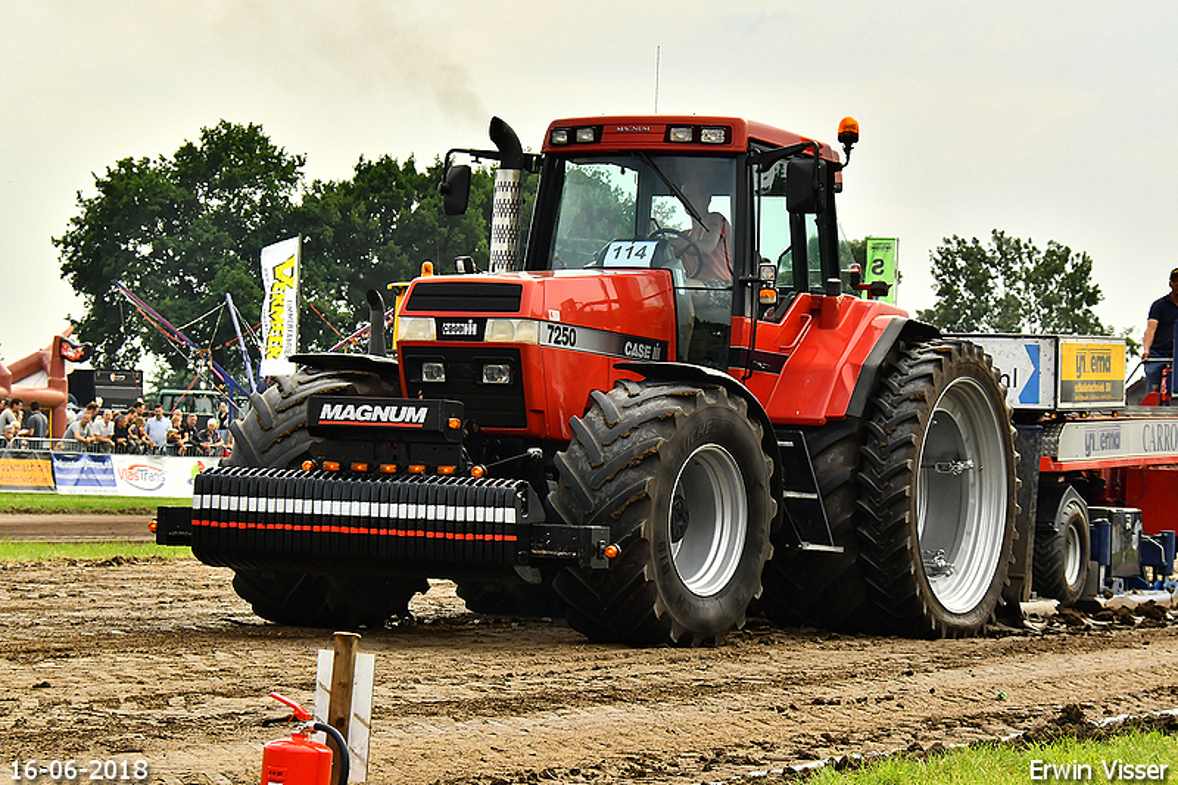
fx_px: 3827
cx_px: 589
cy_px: 392
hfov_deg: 17.5
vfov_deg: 11.7
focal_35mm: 117
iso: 500
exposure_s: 1/800
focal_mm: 78
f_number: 9
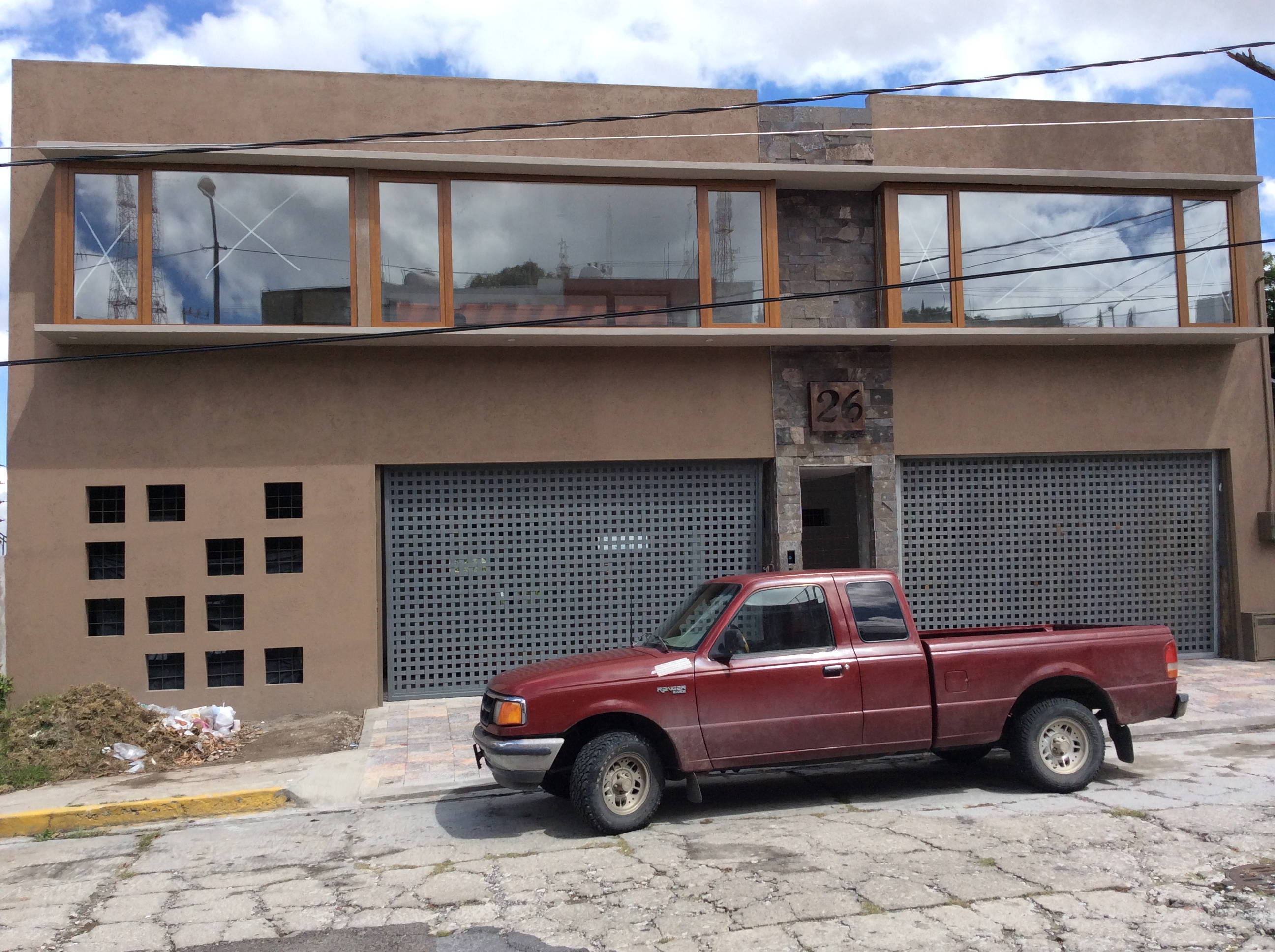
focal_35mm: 33
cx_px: 638
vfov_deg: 42.8
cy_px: 476
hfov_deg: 55.4
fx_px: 1214
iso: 32
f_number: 2.4
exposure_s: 1/986
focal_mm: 3.3
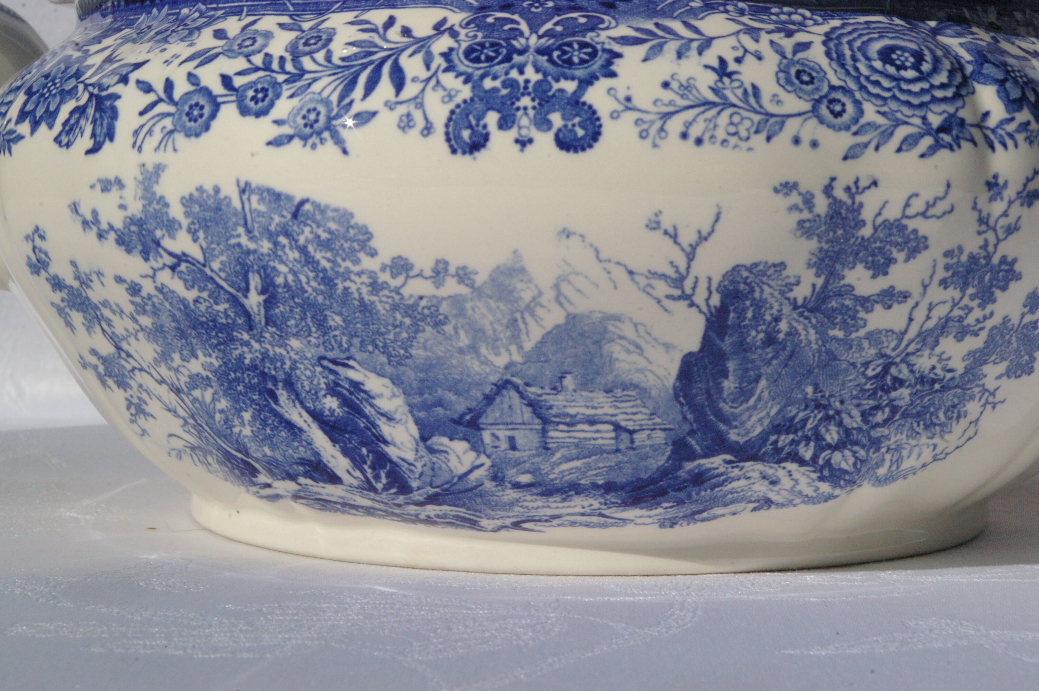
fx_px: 1125
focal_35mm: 39
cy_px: 346
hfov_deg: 49.6
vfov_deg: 34.1
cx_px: 520
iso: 1600
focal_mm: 26
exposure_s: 1/1000
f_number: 13
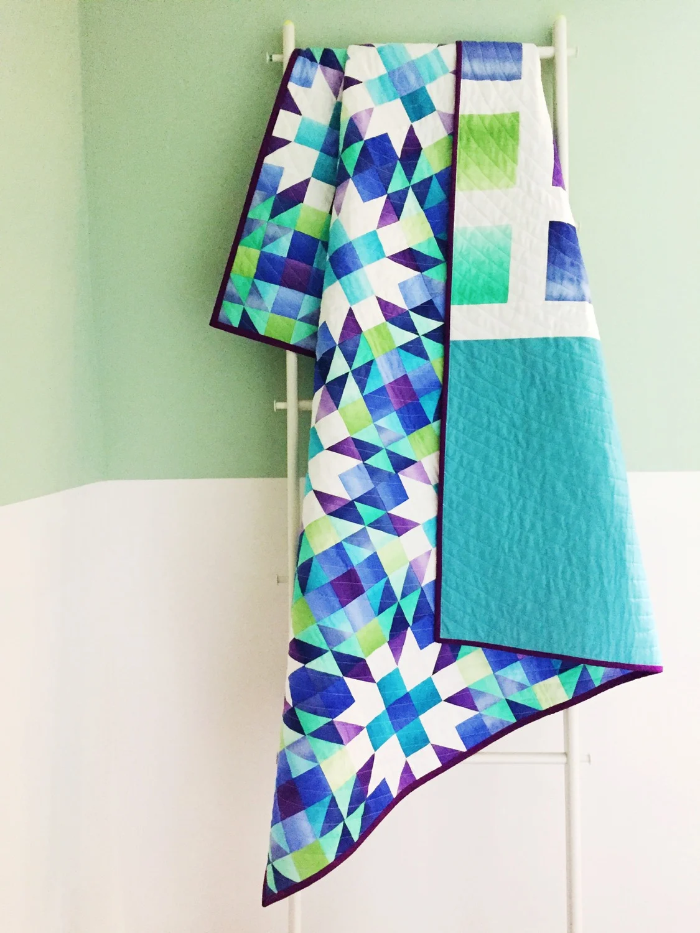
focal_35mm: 29
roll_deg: +0.6
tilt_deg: -3.8
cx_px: 350
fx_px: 782
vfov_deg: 61.7
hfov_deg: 48.2
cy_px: 466
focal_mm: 4.15
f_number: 2.2
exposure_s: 1/17
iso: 400
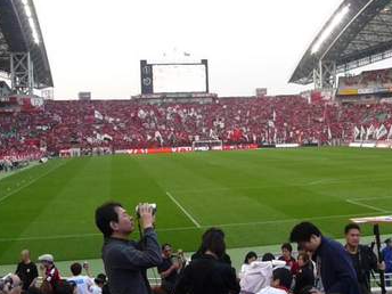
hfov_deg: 42.9
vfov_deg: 32.9
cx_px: 214
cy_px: 157
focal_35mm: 44
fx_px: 498
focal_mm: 6
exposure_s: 1/60
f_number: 5.6
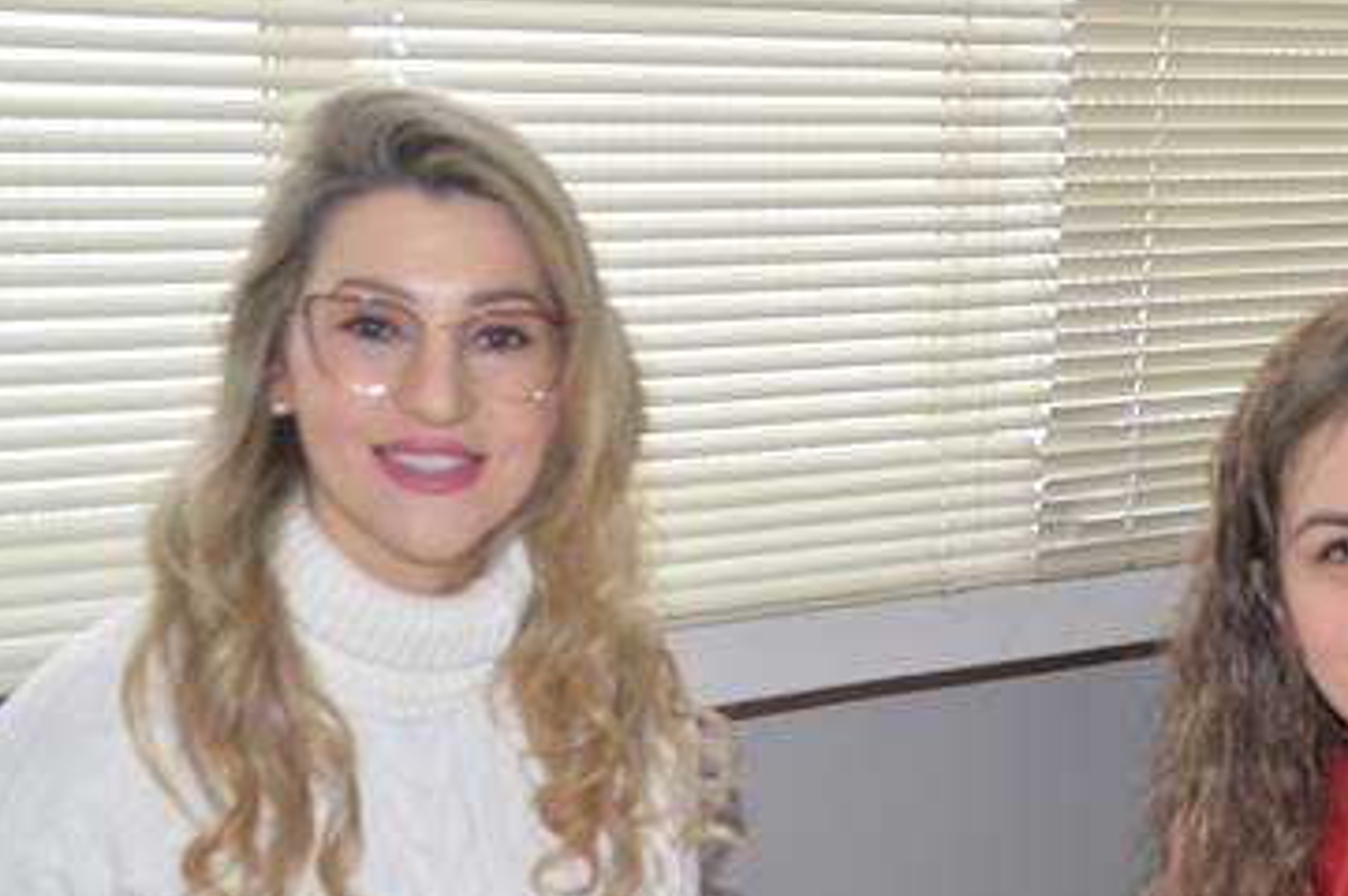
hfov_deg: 30.8
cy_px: 713
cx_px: 870
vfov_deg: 20.6
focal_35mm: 65
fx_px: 2432
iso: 280
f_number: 4
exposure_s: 1/125
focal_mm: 26
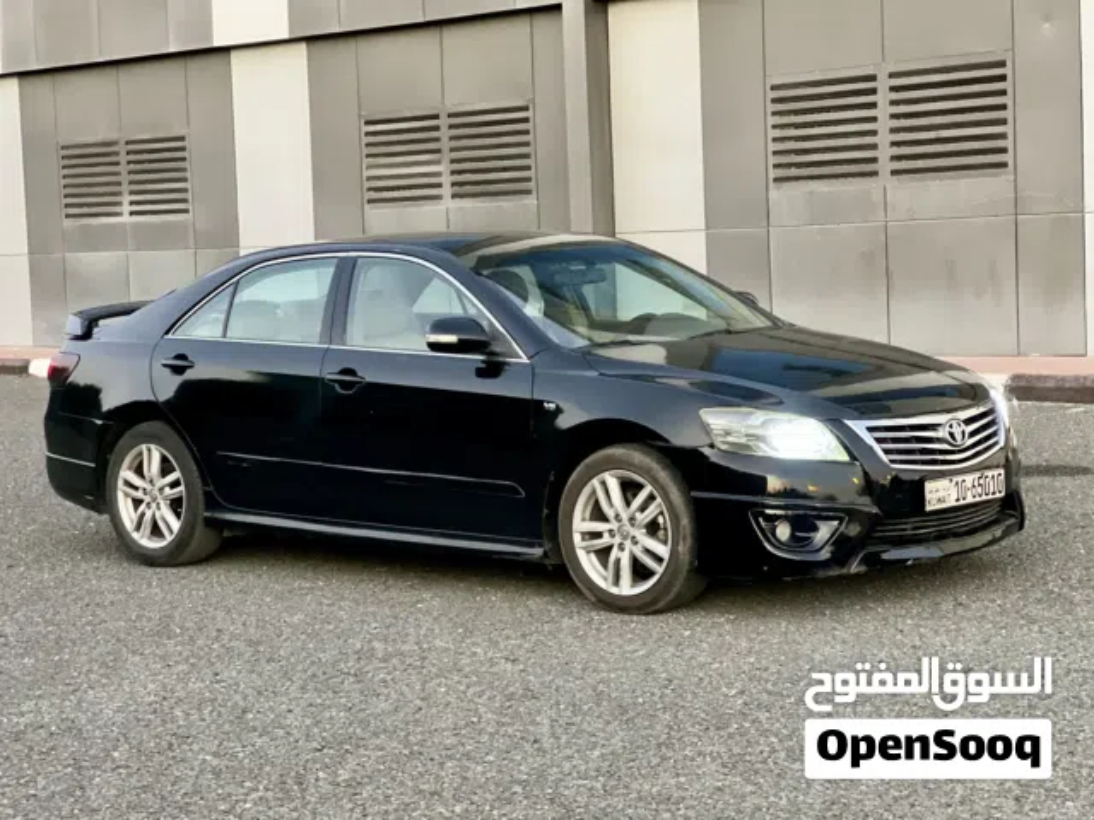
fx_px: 2433
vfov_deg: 19.1
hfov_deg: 25.3
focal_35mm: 77
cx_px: 547
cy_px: 410
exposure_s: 1/14
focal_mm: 9
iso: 500
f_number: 2.8
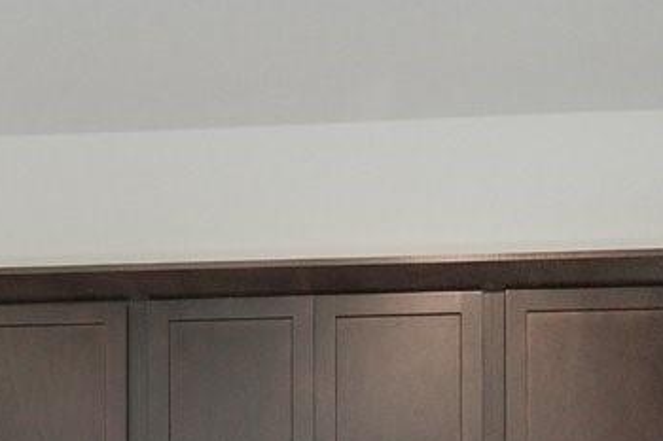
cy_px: 697
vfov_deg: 15.2
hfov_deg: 24.4
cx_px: 138
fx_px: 1509
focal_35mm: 82
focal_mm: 14
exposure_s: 1/13
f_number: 8
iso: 400
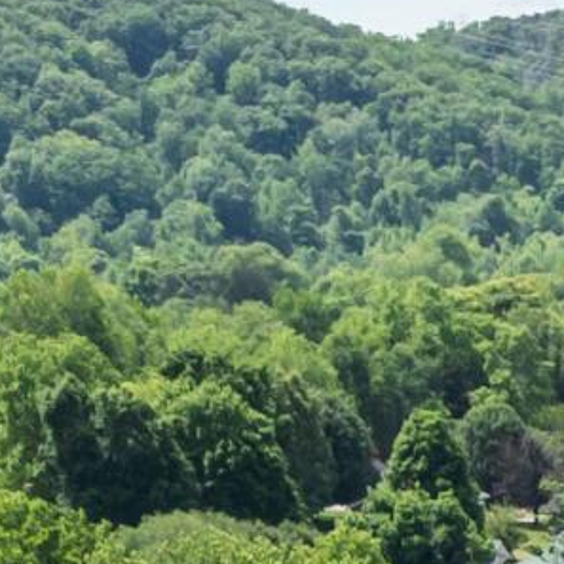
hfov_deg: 7.6
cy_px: 2013
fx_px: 3945
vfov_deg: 6.9
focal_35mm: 214
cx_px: 1379
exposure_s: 1/40
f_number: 2.8
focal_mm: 12.29
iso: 130
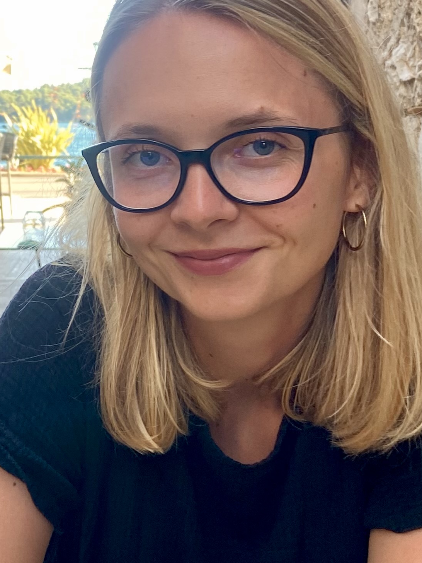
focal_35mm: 72
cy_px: 266
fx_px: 1170
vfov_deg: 27.0
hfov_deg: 20.0
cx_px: 33
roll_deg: +1.0
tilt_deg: -4.2
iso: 50
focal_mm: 4.25
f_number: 1.8
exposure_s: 1/122
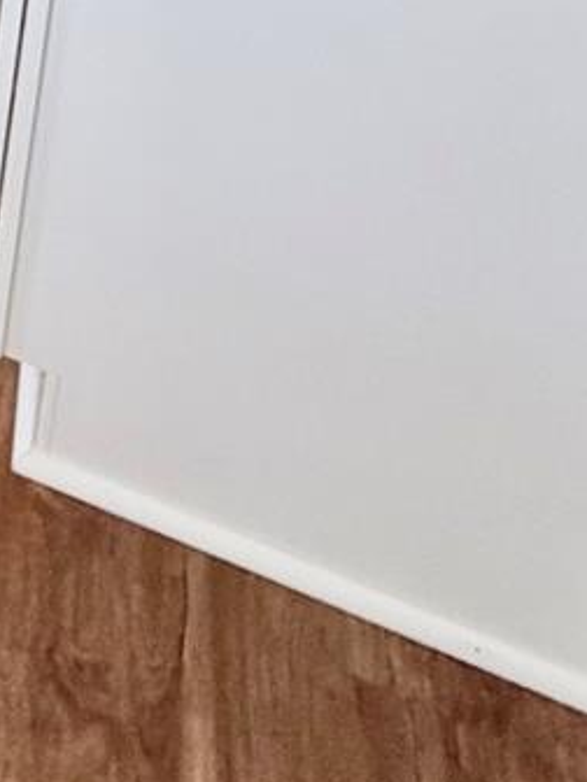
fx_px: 1447
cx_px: -641
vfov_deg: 21.1
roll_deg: -3.4
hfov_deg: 16.4
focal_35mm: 64
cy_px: -603
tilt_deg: -11.6
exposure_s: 1/60
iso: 200
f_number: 2.2
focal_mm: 2.22
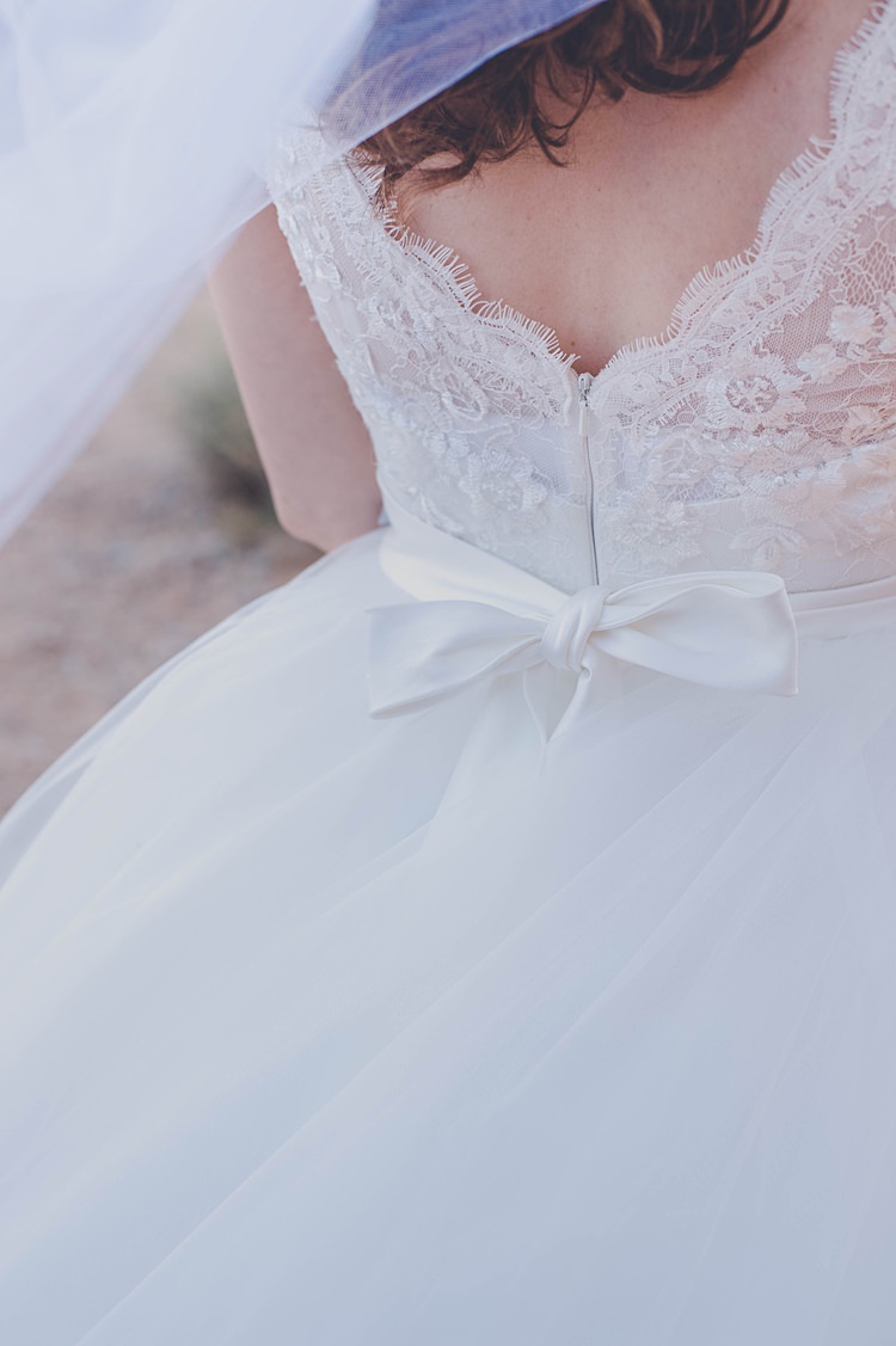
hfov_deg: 27.0
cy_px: 673
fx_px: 1869
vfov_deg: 39.6
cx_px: 448
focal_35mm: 50
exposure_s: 1/640
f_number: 4
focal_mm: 50
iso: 400
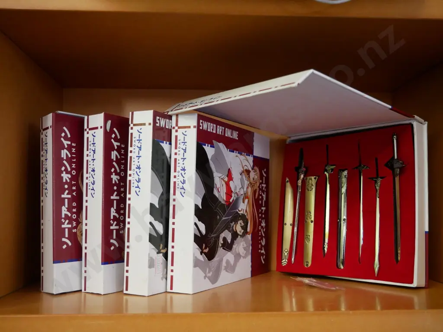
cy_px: 166
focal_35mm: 36
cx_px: 222
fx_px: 461
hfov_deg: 51.4
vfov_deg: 39.7
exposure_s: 1/60
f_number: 3.9
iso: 2000
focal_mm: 18
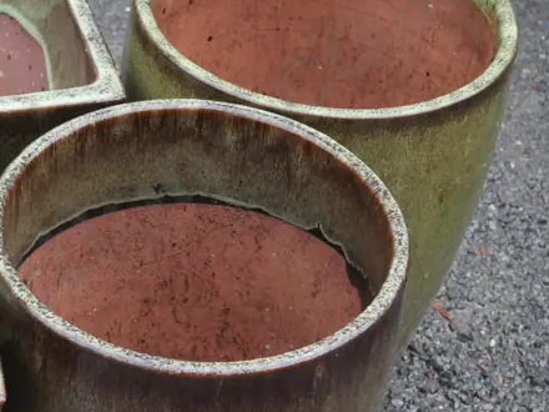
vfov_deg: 9.9
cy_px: 321
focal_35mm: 149
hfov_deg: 13.1
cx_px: -16
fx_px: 2363
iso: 1600
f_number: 5.4
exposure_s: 1/80
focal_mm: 32
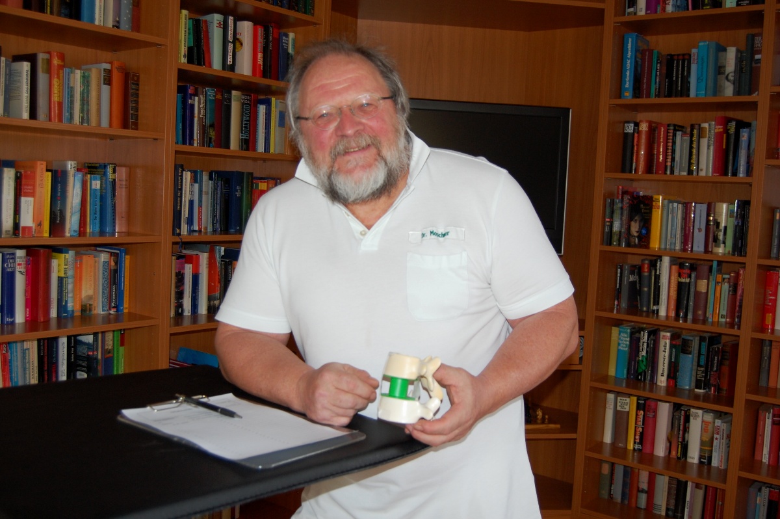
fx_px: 779
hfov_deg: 53.2
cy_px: 260
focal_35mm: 36
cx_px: 390
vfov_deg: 36.8
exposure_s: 1/60
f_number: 4
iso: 400
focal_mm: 24
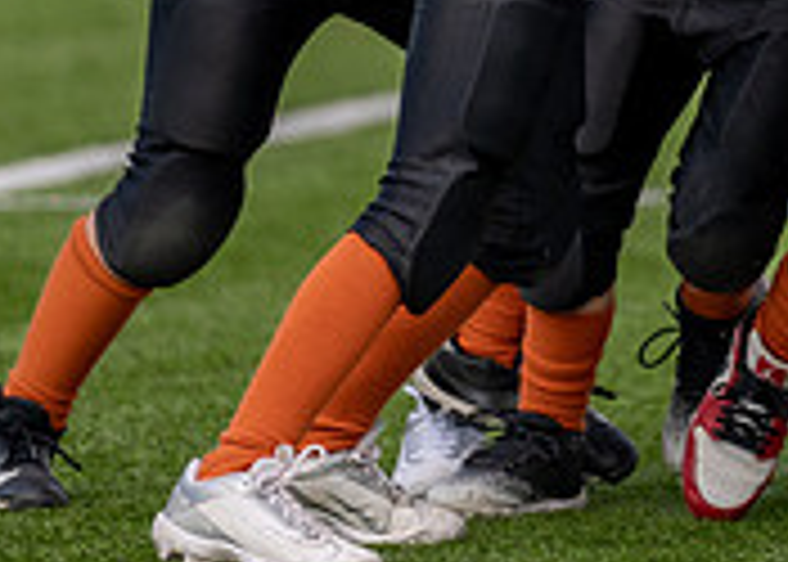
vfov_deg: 1.7
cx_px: 857
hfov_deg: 2.4
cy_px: -383
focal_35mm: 855
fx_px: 19135
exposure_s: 1/3200
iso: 160
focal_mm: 200
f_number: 2.8
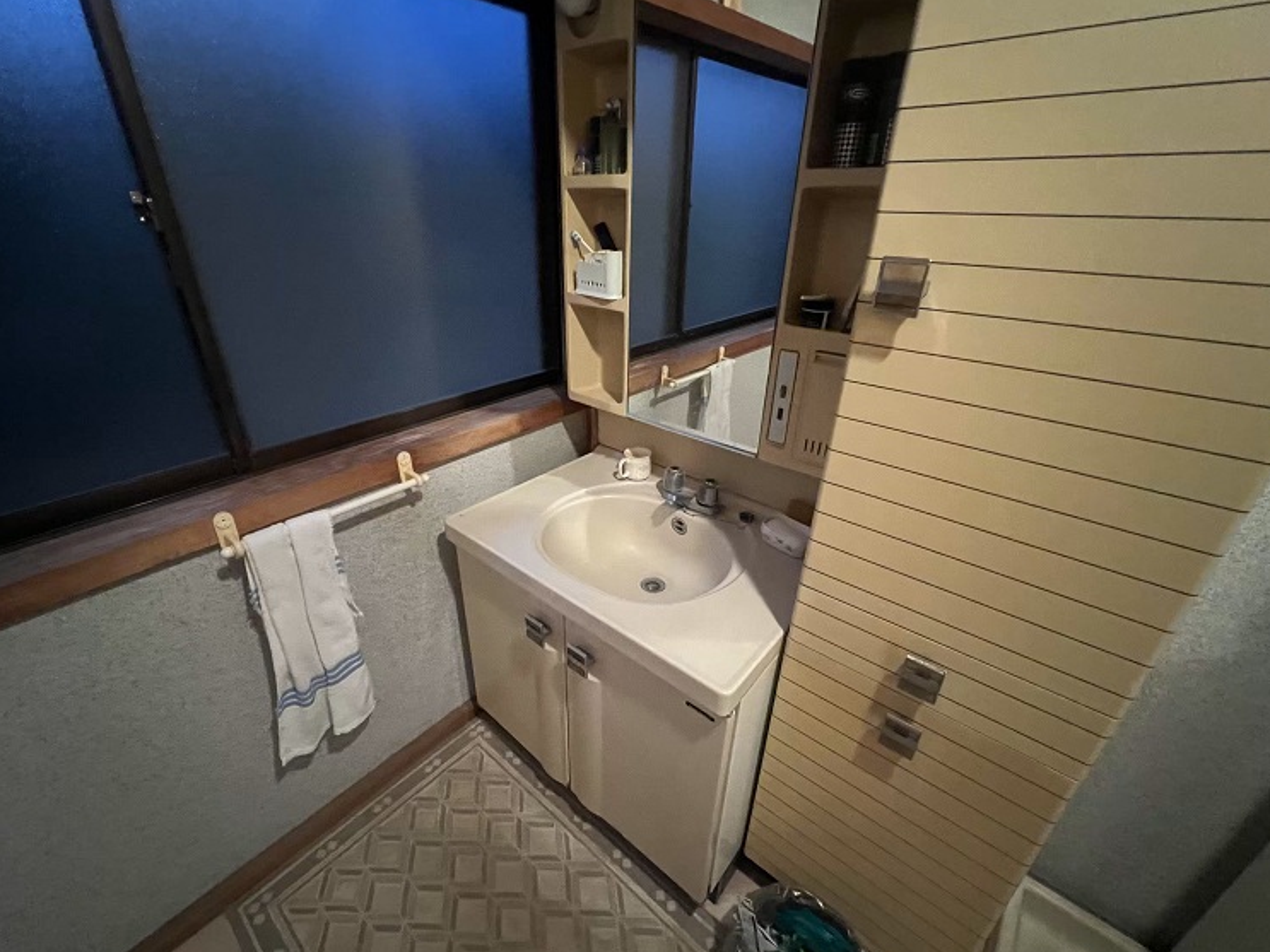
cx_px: 612
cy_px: 472
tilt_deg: -27.5
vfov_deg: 85.7
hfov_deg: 102.0
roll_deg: -0.7
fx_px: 514
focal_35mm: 14
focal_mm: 1.57
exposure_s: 1/30
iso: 800
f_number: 1.8
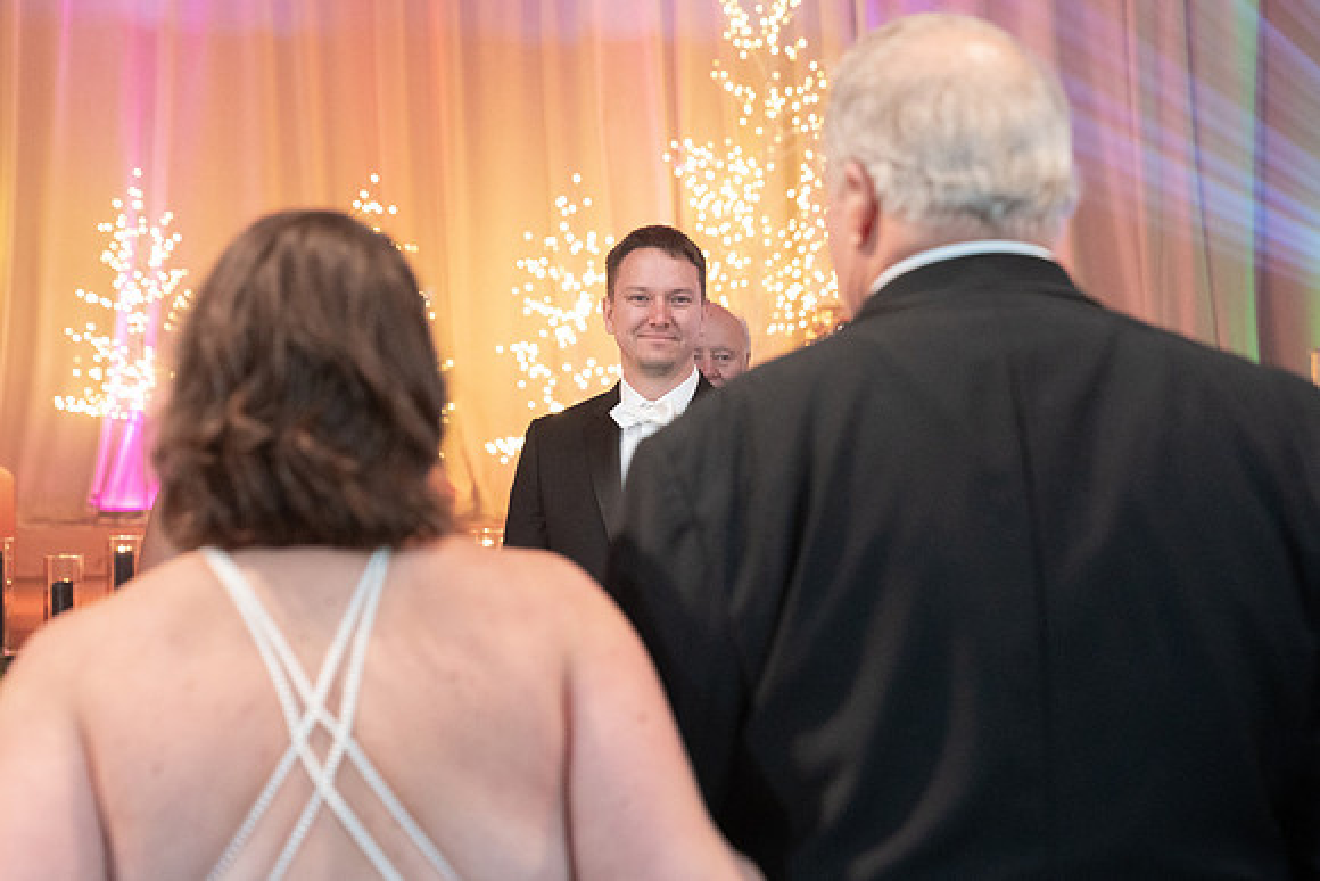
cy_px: 466
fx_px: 2870
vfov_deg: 17.4
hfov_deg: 25.9
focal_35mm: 78
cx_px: 664
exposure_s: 1/100
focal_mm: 70
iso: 4000
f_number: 4
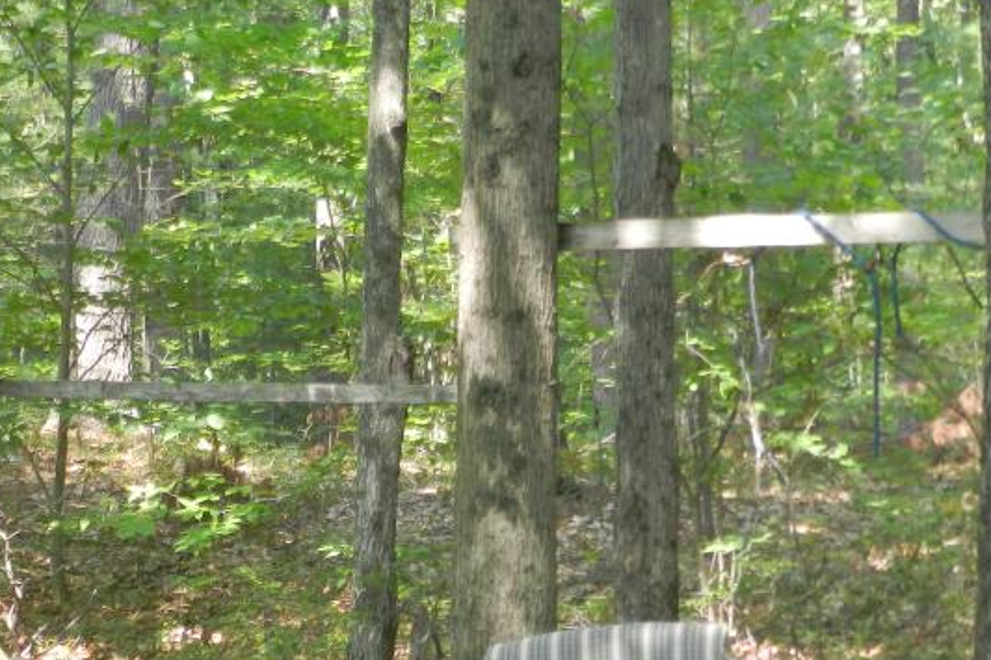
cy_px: 545
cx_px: 130
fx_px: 4623
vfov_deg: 8.1
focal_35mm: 168
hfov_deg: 12.2
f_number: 4.4
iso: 200
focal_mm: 14.9
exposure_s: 1/40
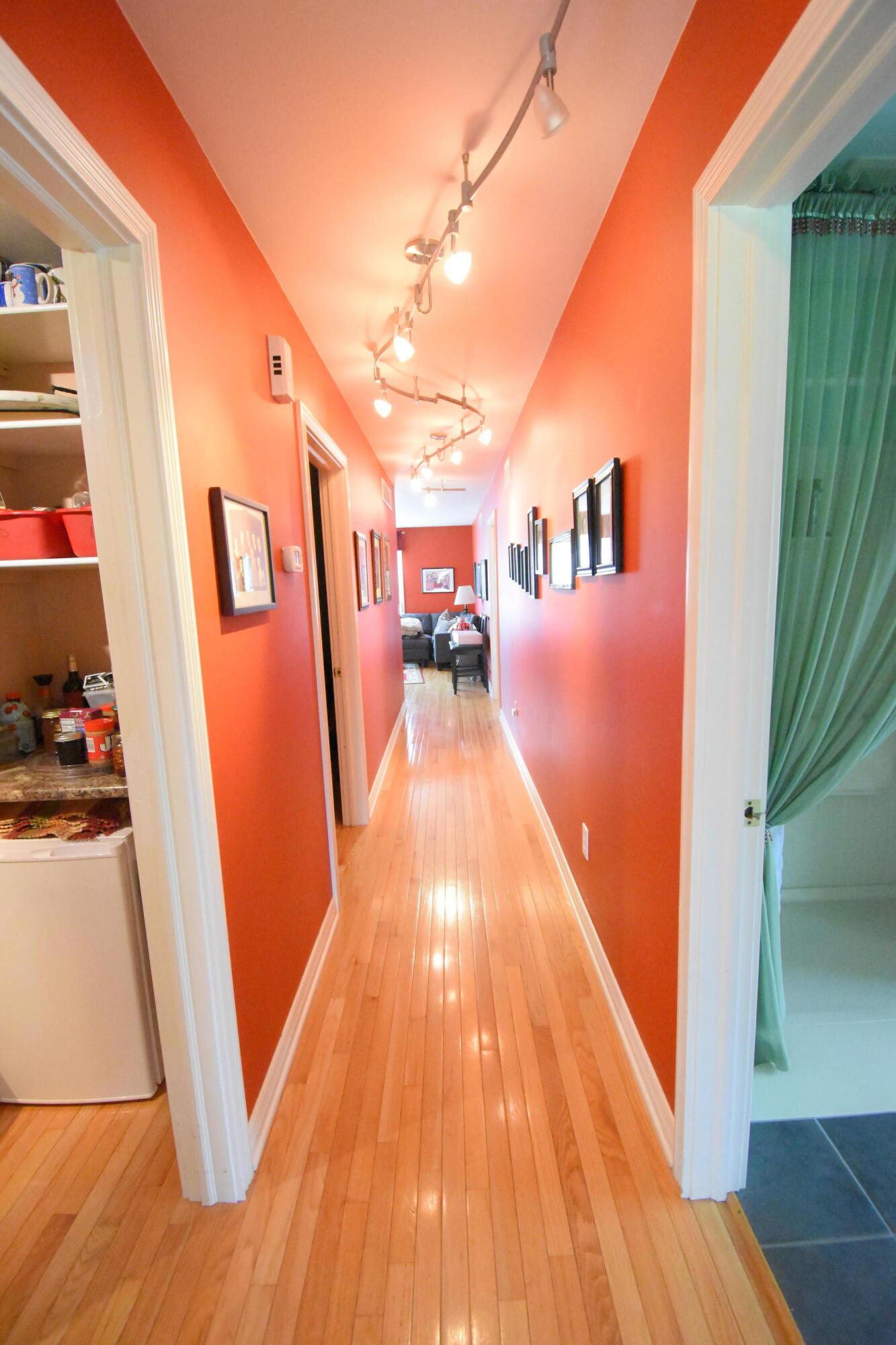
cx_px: 448
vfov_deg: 100.4
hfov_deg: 77.3
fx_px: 560
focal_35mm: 15
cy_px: 672
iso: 8000
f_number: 4.5
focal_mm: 10
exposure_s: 1/125
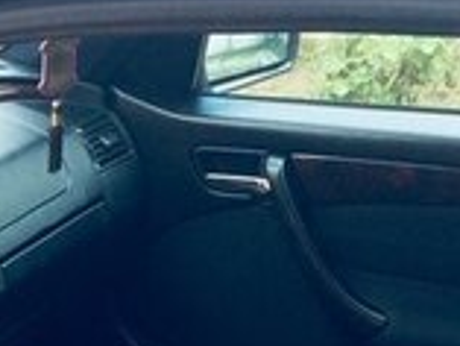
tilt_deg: -28.8
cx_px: -161
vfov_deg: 11.6
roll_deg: +0.7
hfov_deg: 15.3
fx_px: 1622
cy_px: 550
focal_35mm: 122
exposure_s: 1/50
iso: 50
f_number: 2.2
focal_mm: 4.15
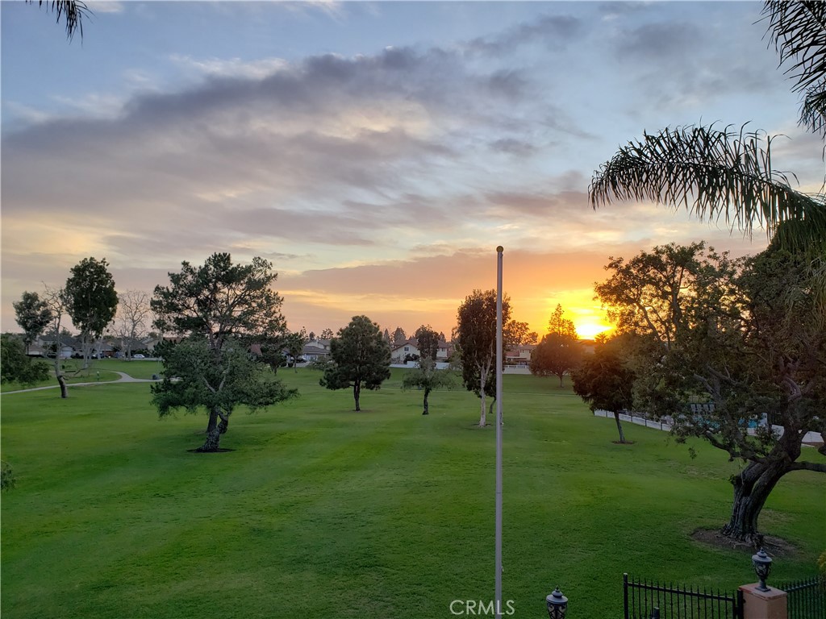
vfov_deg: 53.1
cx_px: 413
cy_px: 310
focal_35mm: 26
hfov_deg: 67.3
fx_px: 620
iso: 50
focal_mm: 4.3
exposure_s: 1/183
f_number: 2.4
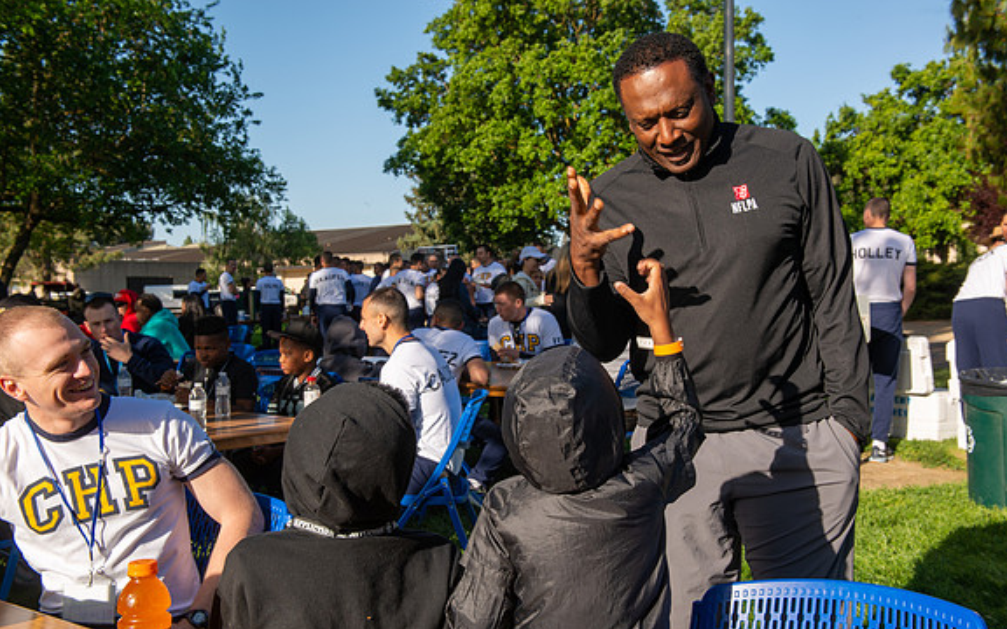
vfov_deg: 32.8
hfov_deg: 50.4
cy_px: 333
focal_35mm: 39
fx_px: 1070
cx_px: 505
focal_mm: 38
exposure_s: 1/160
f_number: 8
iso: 100
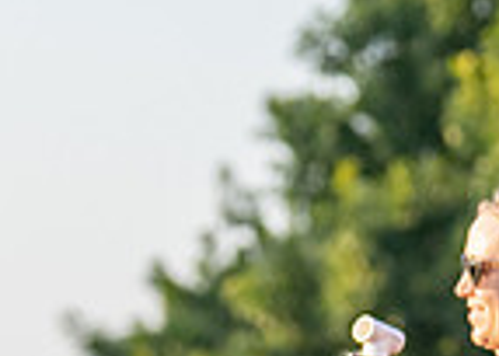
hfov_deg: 3.1
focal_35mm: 641
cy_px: 702
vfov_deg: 2.2
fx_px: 9080
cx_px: -140
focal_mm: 100
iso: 500
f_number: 2.8
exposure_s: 1/2500
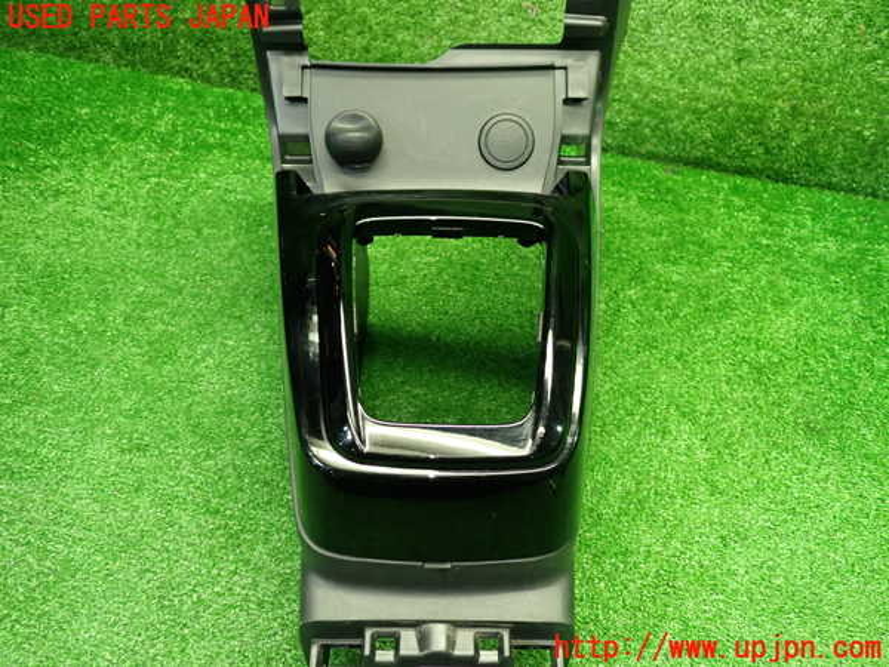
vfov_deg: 46.8
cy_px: 334
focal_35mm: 30
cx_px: 444
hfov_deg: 60.0
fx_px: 770
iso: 320
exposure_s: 1/30
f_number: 2.3
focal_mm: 5.4
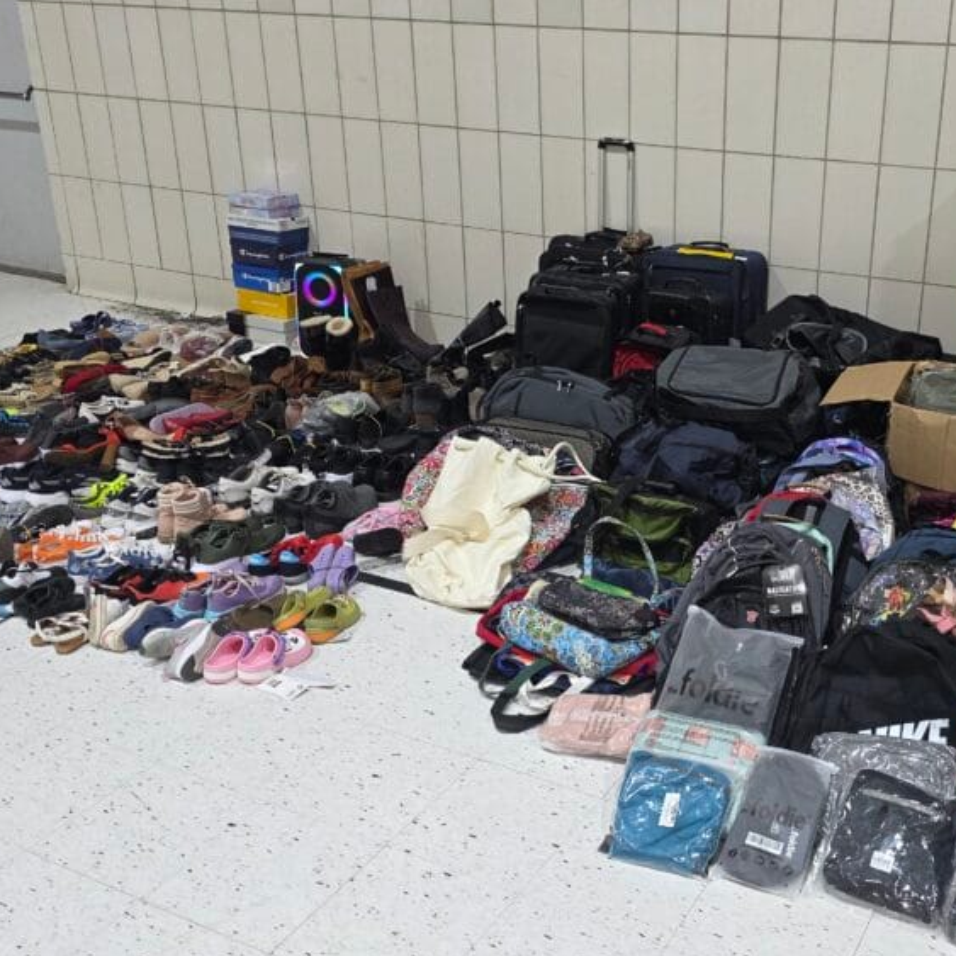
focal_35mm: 37
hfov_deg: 43.6
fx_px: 1156
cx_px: 706
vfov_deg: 44.9
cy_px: 447
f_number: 1.7
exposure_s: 1/120
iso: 125
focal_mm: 6.3
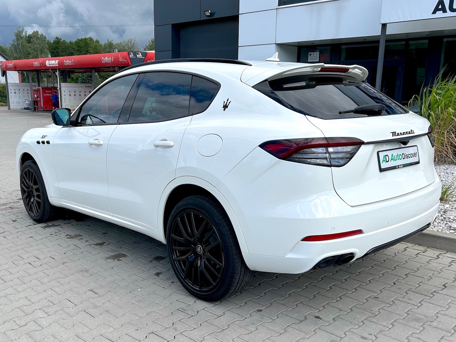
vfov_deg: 53.1
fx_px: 343
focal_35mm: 26
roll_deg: +0.2
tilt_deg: -12.8
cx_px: 228
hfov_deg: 67.3
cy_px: 171
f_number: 1.5
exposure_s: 1/3704
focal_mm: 5.7
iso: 50
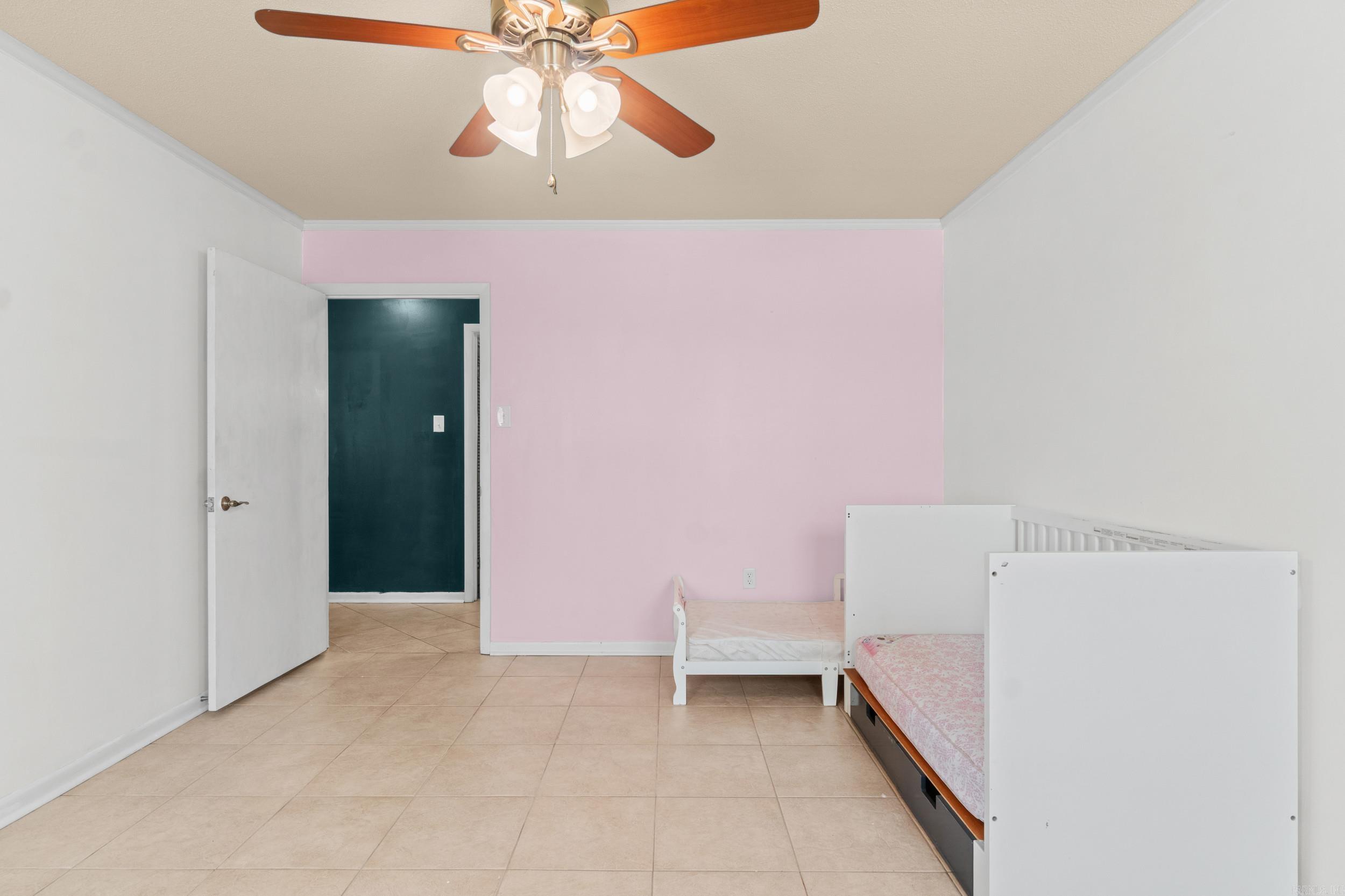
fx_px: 672
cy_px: 448
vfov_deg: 67.4
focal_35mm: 18
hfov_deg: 90.0
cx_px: 672
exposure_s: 1/1.25
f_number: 9
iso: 250
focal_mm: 12
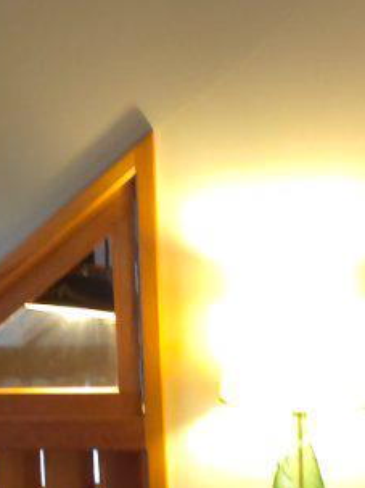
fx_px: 929
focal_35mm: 66
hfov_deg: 21.5
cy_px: 304
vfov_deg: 29.3
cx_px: 8
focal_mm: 2.2
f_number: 1.9
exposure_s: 1/30
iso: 200
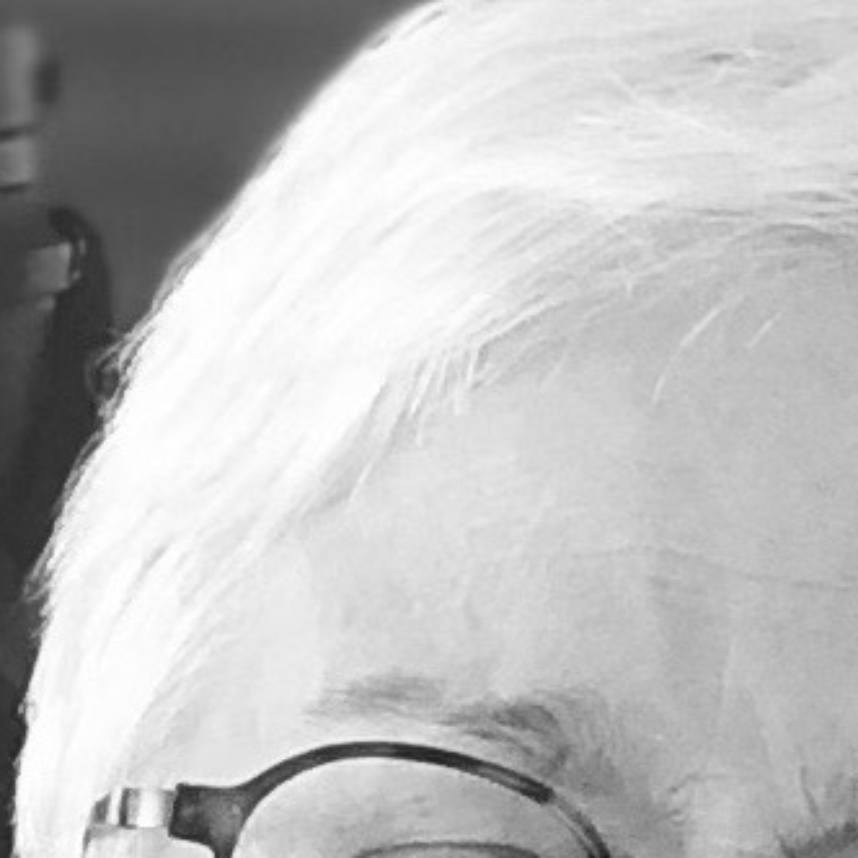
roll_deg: -0.2
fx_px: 4683
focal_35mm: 167
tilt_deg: -11.7
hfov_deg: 10.5
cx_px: 594
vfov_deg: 10.2
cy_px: 1189
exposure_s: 1/60
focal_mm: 6
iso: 25
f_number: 2.4
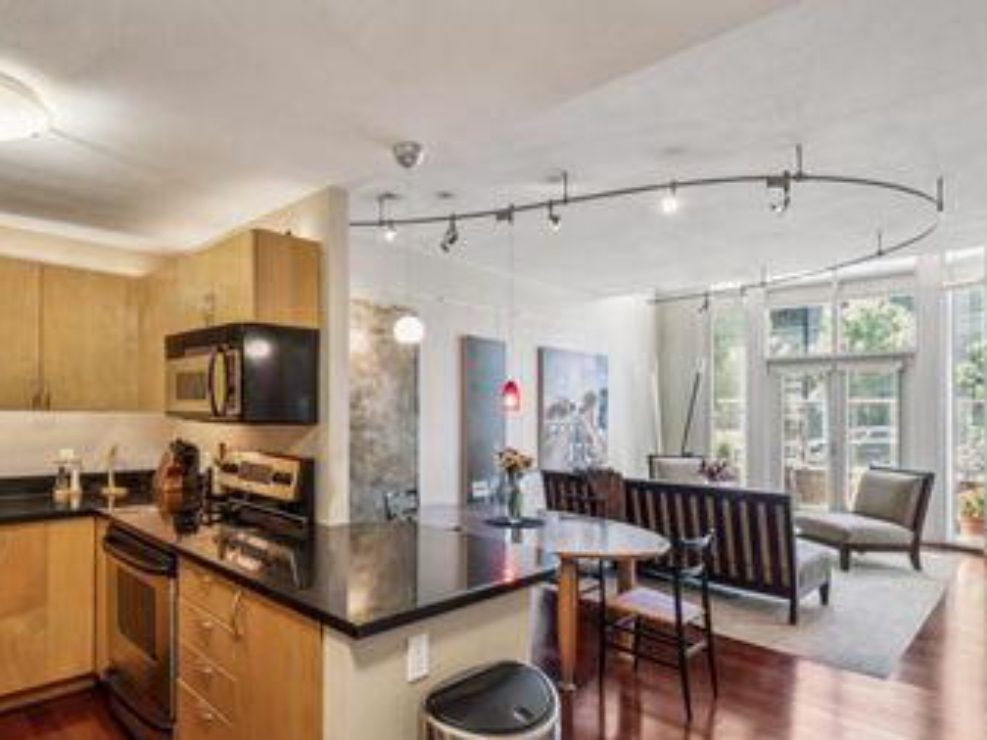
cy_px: 418
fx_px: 570
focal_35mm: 20
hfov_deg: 80.9
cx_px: 402
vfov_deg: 65.7
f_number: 8
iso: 100
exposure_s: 1/1.67
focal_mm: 14
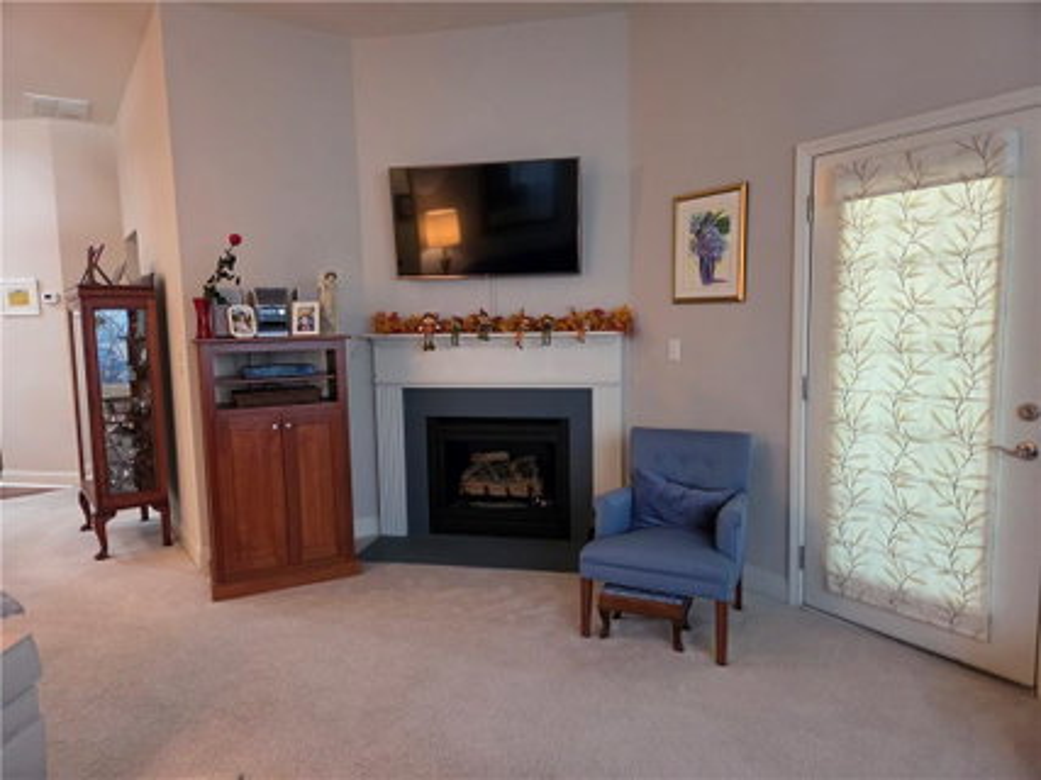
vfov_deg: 58.9
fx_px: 691
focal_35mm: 23
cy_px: 390
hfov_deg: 73.9
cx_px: 520
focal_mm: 5.4
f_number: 1.8
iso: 1600
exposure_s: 1/120
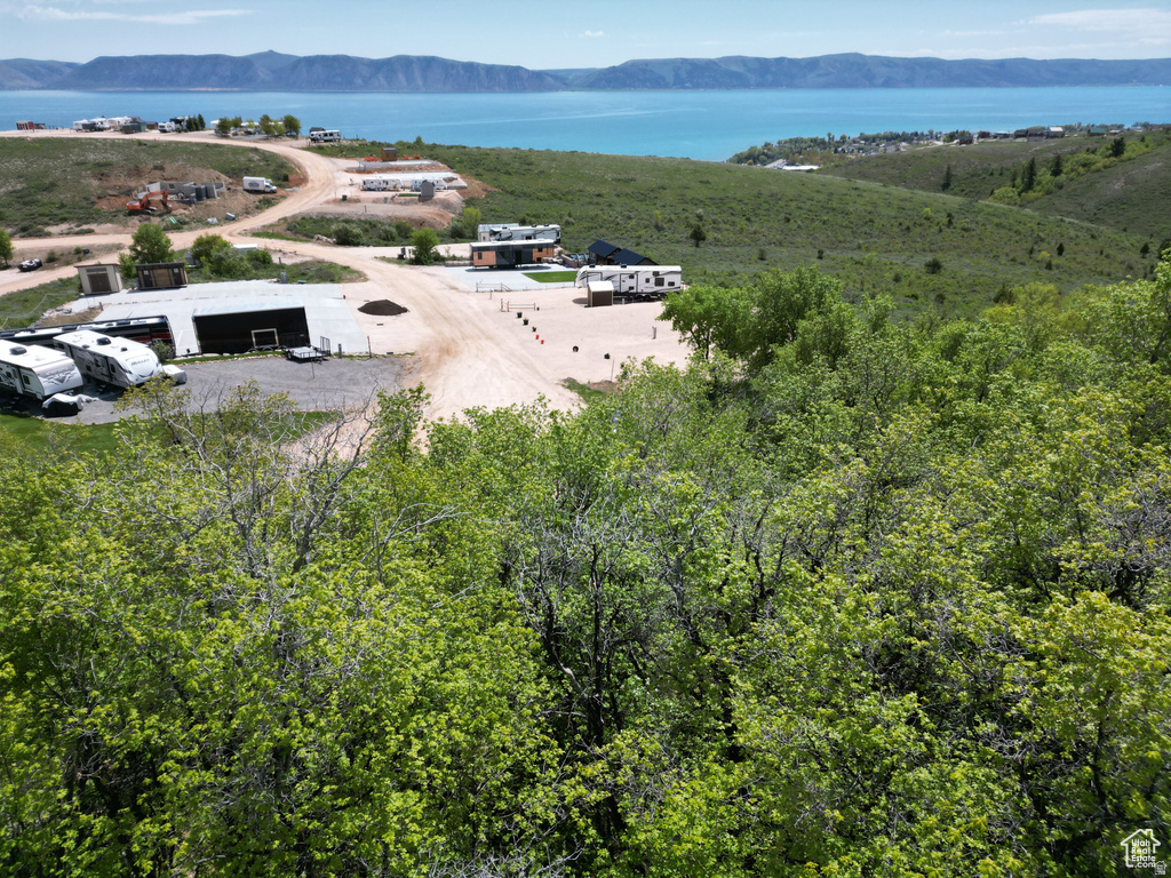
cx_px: 586
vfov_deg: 56.8
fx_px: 812
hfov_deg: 71.6
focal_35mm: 24
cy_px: 439
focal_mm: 6.72
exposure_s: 1/4000
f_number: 1.7
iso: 140
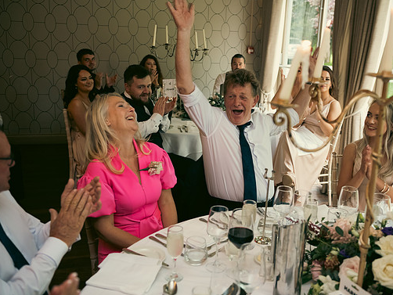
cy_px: 150
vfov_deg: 36.0
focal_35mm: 40
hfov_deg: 46.7
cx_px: 223
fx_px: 454
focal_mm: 36
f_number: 3.5
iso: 640
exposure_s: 1/160
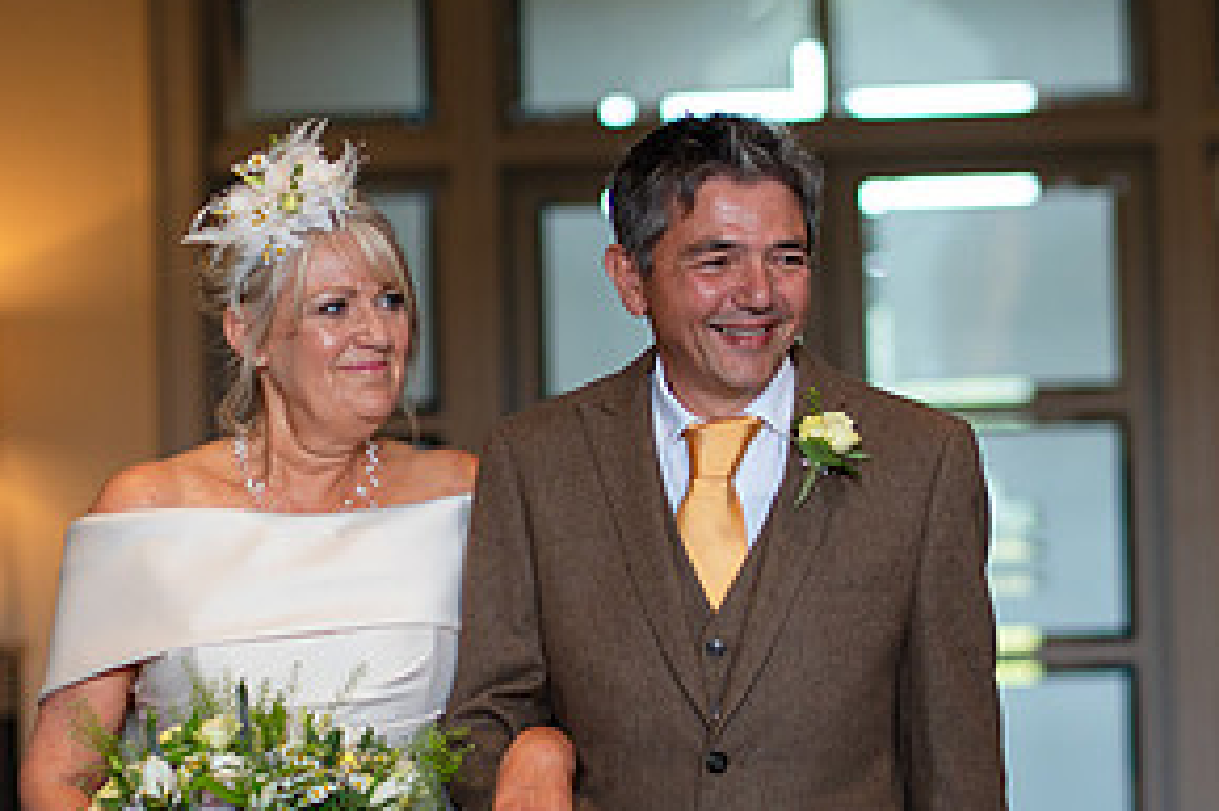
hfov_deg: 9.2
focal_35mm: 224
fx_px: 7580
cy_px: 452
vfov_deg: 6.1
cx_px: 367
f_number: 2.2
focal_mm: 85
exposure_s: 1/250
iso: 200
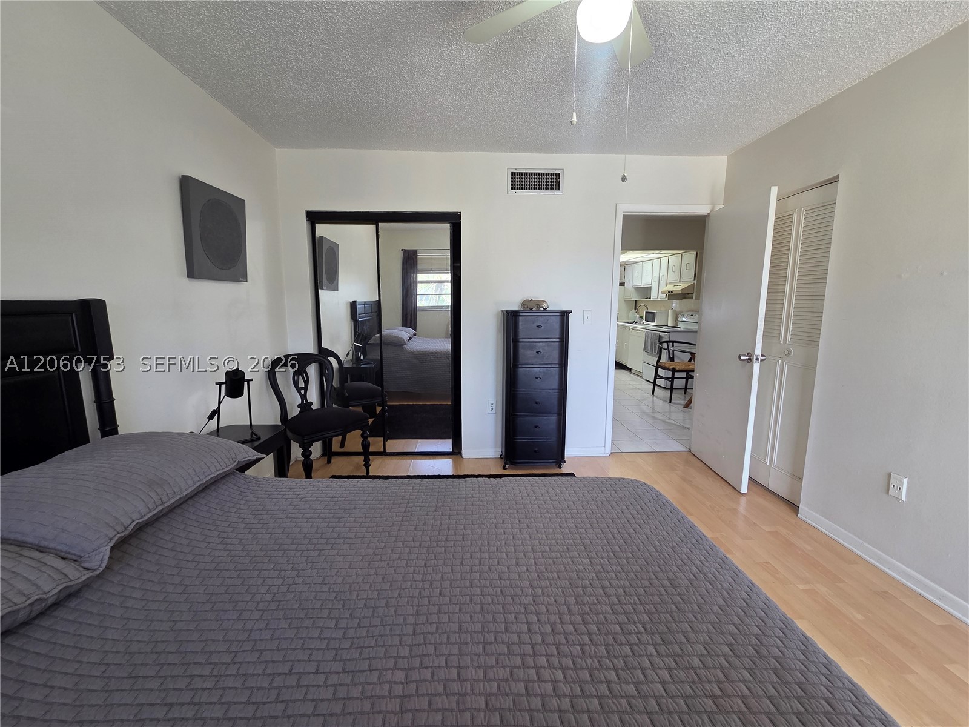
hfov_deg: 106.2
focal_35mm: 13
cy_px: 364
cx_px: 484
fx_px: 364
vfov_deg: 89.9
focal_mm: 2.2
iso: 160
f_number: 2.2
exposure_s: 1/60
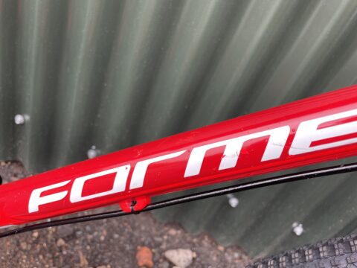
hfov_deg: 67.3
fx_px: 268
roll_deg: -23.9
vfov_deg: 53.1
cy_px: 134
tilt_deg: -35.3
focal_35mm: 26
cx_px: 178
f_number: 1.6
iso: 100
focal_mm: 4.2
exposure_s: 1/121
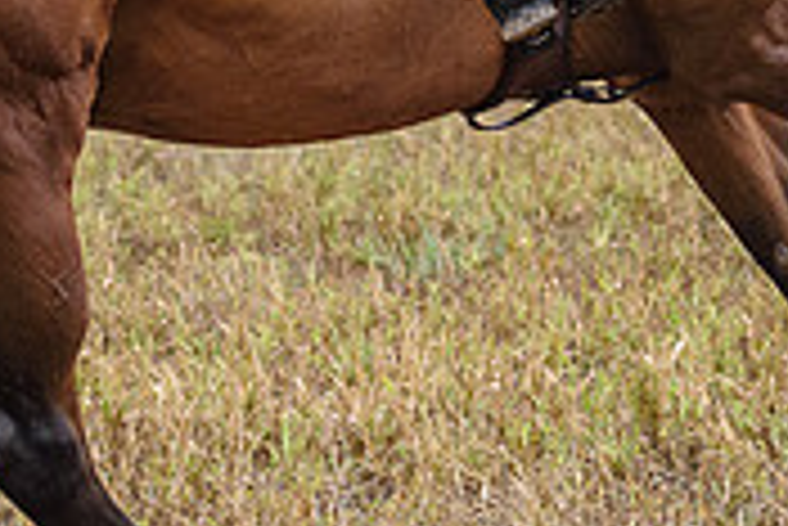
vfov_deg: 3.5
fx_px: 8653
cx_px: 838
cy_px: -250
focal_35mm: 395
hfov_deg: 5.2
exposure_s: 1/2000
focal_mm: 70
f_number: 4
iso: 800
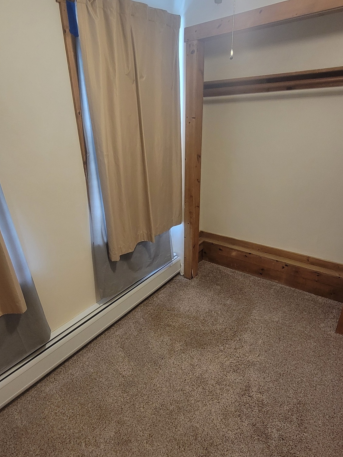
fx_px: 264
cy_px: 246
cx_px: 146
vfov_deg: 81.6
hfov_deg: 65.6
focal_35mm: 20
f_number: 2.2
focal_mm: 2.2
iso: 320
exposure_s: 1/30
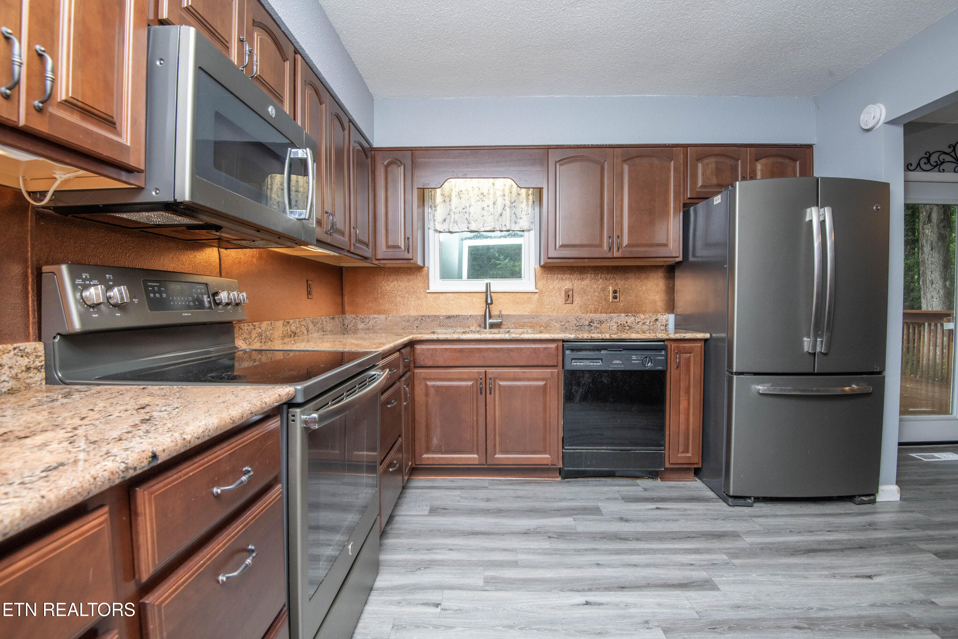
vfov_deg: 73.7
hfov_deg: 96.7
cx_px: 479
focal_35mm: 16
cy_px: 320
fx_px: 426
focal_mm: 16
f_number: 9
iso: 400
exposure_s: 1/100
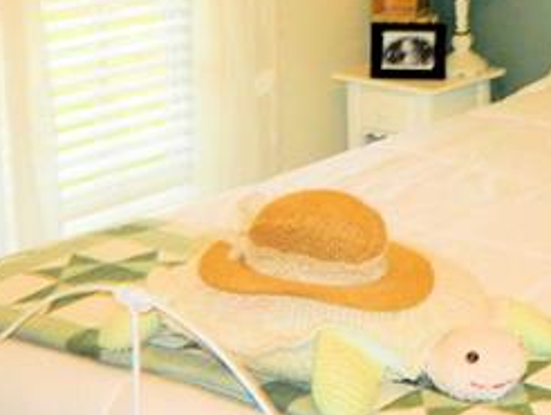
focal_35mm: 91
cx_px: 632
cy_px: -11
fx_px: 1450
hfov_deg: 20.4
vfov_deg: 15.9
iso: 200
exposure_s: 1/30
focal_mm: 6.2
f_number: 3.3
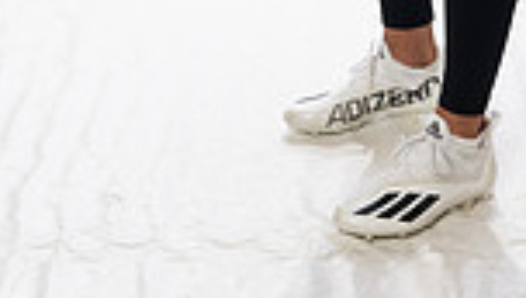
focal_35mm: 130
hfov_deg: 16.3
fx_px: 1816
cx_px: 460
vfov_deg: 8.6
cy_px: -409
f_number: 4
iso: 400
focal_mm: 42
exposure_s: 1/250
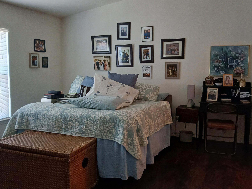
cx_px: 146
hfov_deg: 56.5
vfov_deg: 44.1
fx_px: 233
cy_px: 86
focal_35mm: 32
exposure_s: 1/30
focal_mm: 3.98
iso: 200
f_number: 1.8
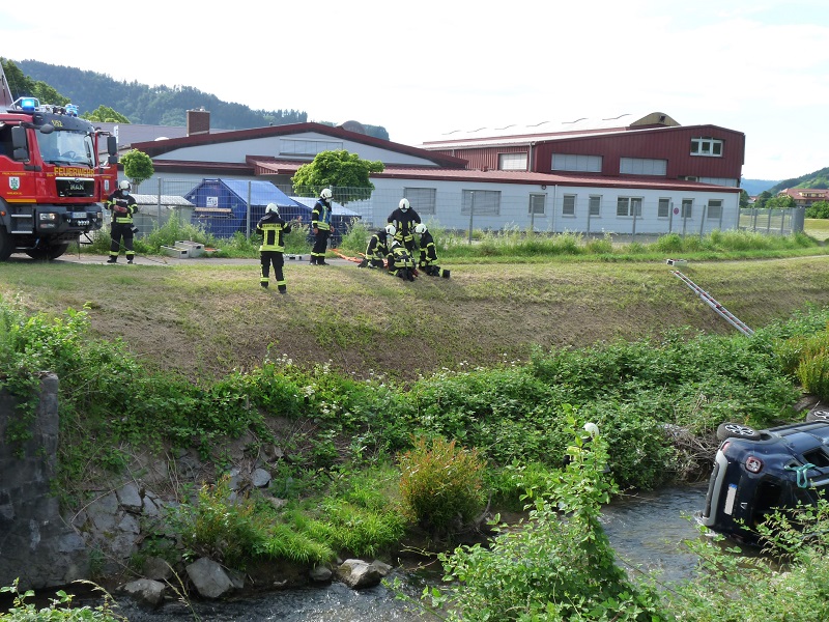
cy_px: 311
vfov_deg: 36.0
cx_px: 414
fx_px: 958
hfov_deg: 46.8
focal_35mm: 40
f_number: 5
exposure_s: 1/250
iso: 160
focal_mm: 7.1
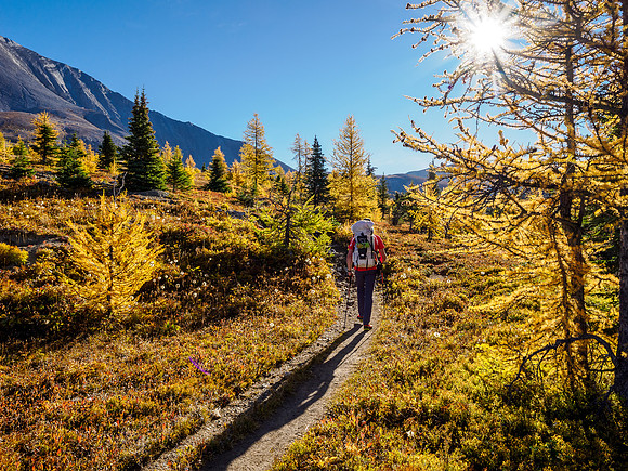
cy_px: 236
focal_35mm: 26
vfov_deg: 53.1
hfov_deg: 67.3
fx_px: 472
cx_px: 314
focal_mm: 13
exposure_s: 1/100
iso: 200
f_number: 11
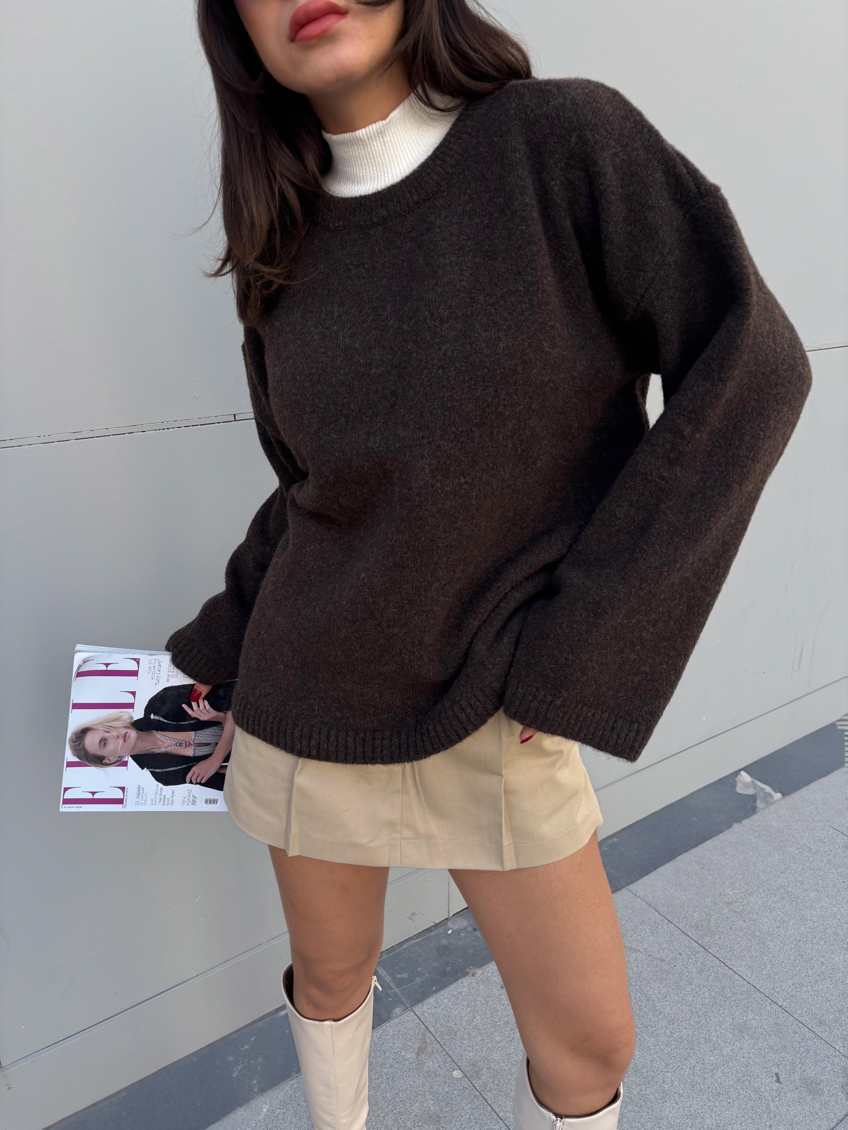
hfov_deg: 53.1
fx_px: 849
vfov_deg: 67.3
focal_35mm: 26
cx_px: 424
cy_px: 565
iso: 50
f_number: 1.6
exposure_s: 1/490
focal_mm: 5.96
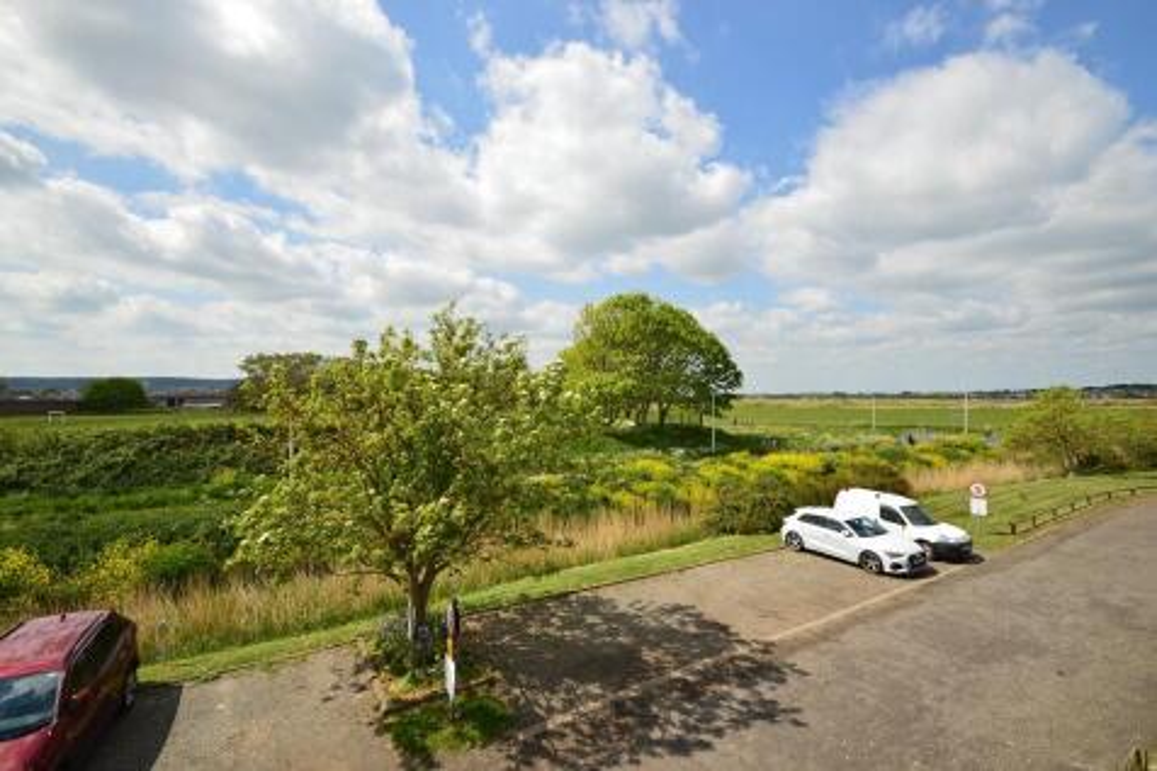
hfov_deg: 100.4
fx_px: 482
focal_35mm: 15
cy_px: 386
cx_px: 578
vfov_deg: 77.3
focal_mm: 10
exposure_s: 1/200
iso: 100
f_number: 10
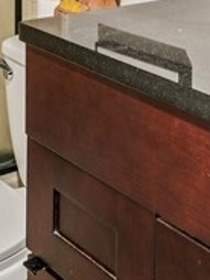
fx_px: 759
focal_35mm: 94
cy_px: -159
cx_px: 44
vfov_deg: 18.2
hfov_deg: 15.7
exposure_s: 1/3.33
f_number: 8
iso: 400
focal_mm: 16.5
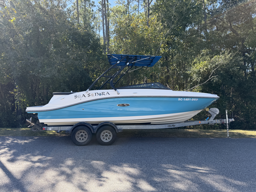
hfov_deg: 71.6
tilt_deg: -0.9
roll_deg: -0.8
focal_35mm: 24
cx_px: 128
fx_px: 177
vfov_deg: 56.8
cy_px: 96
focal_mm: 6.76
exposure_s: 1/909
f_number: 1.78
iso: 80
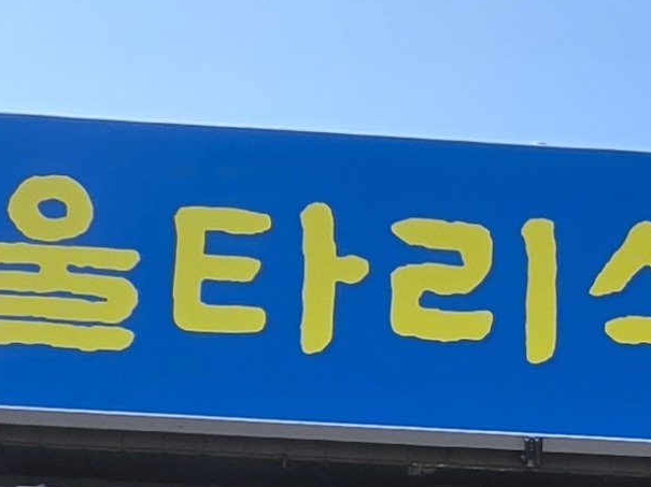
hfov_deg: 22.4
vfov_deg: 13.5
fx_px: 1616
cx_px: 538
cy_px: 1091
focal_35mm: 86
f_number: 1.9
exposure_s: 1/1283
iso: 40
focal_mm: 2.2
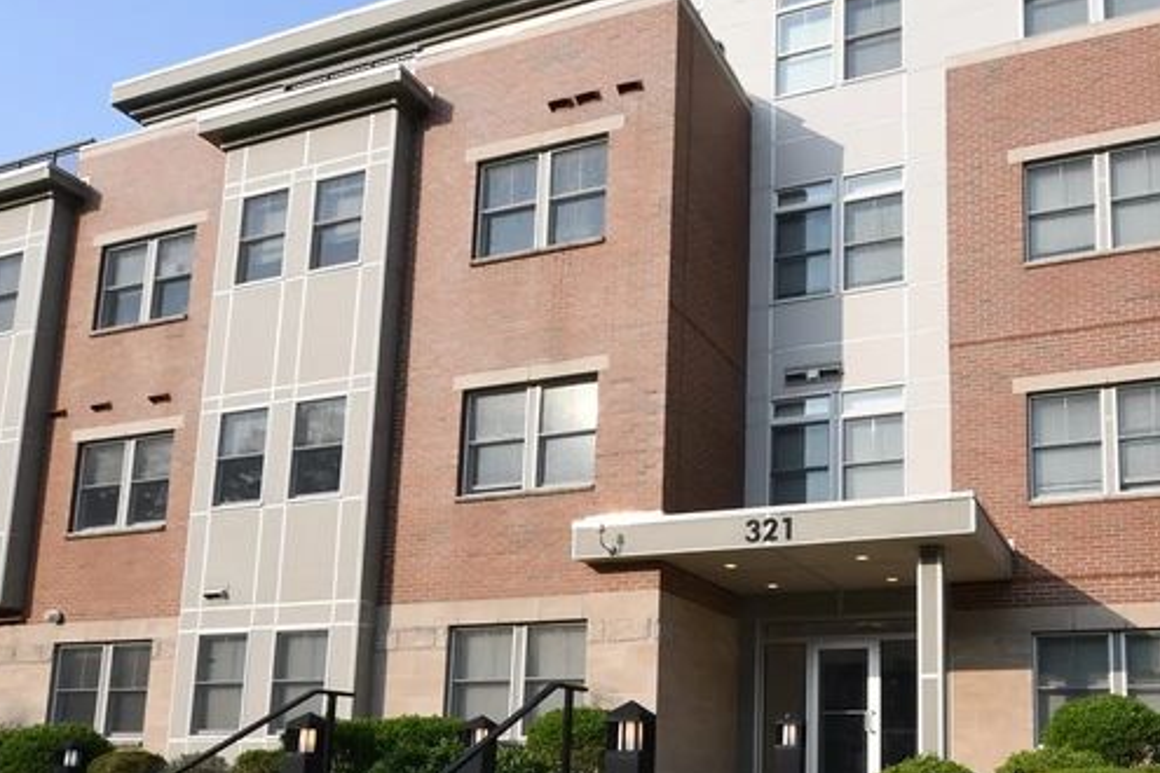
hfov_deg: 58.7
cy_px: 613
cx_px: 787
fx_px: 999
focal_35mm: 31
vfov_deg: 40.7
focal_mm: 10
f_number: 13
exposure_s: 1/500
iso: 800
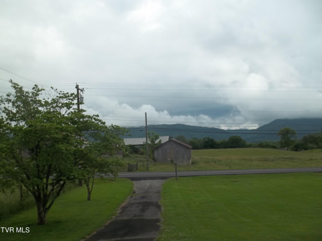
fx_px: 307
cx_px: 161
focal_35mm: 33
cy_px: 120
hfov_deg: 55.4
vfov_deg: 42.9
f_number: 8
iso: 64
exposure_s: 1/160
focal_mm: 5.9
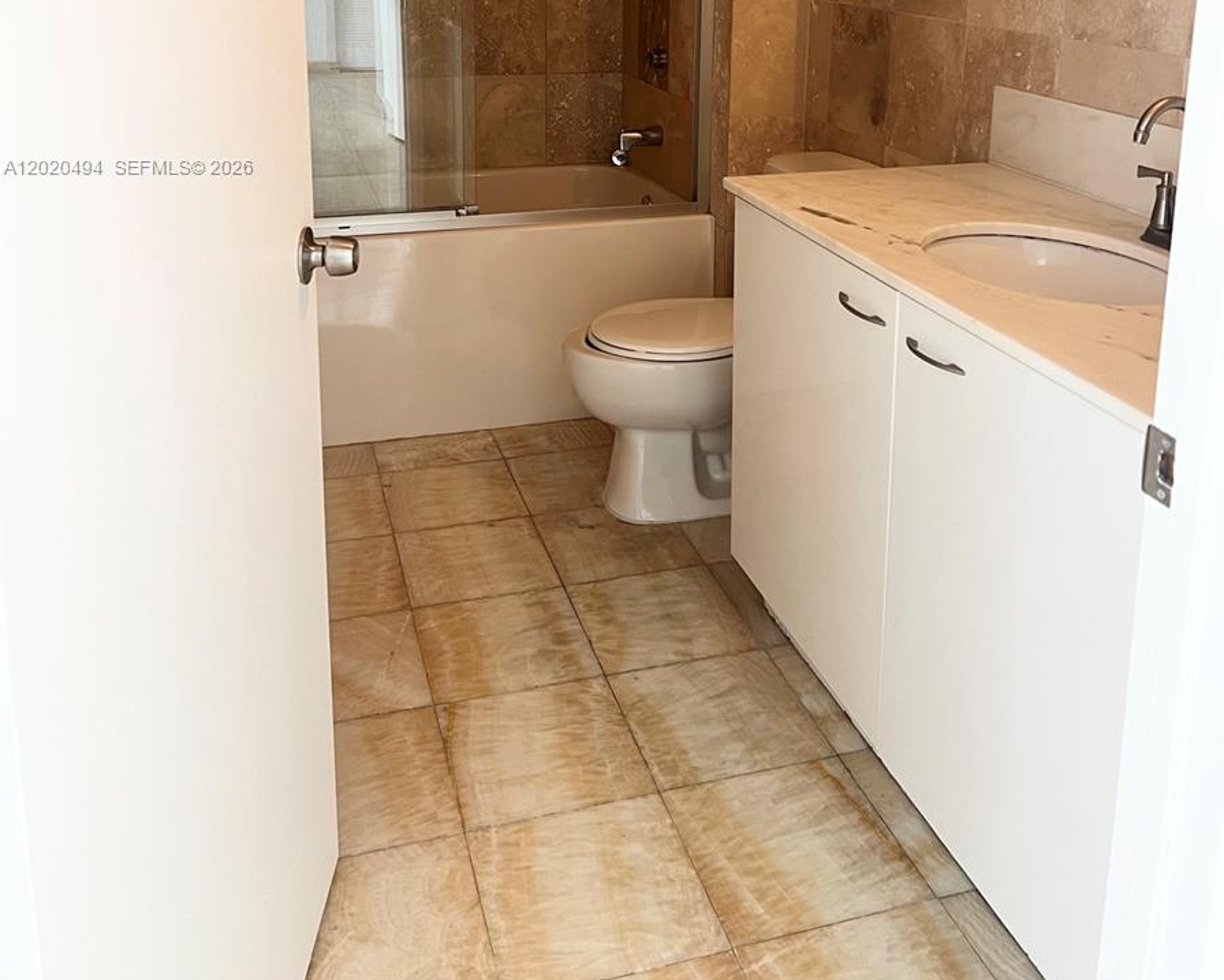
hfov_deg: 52.8
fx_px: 1232
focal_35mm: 34
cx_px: 613
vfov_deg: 41.1
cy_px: 168
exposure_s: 1/60
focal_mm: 5.7
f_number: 1.5
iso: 80
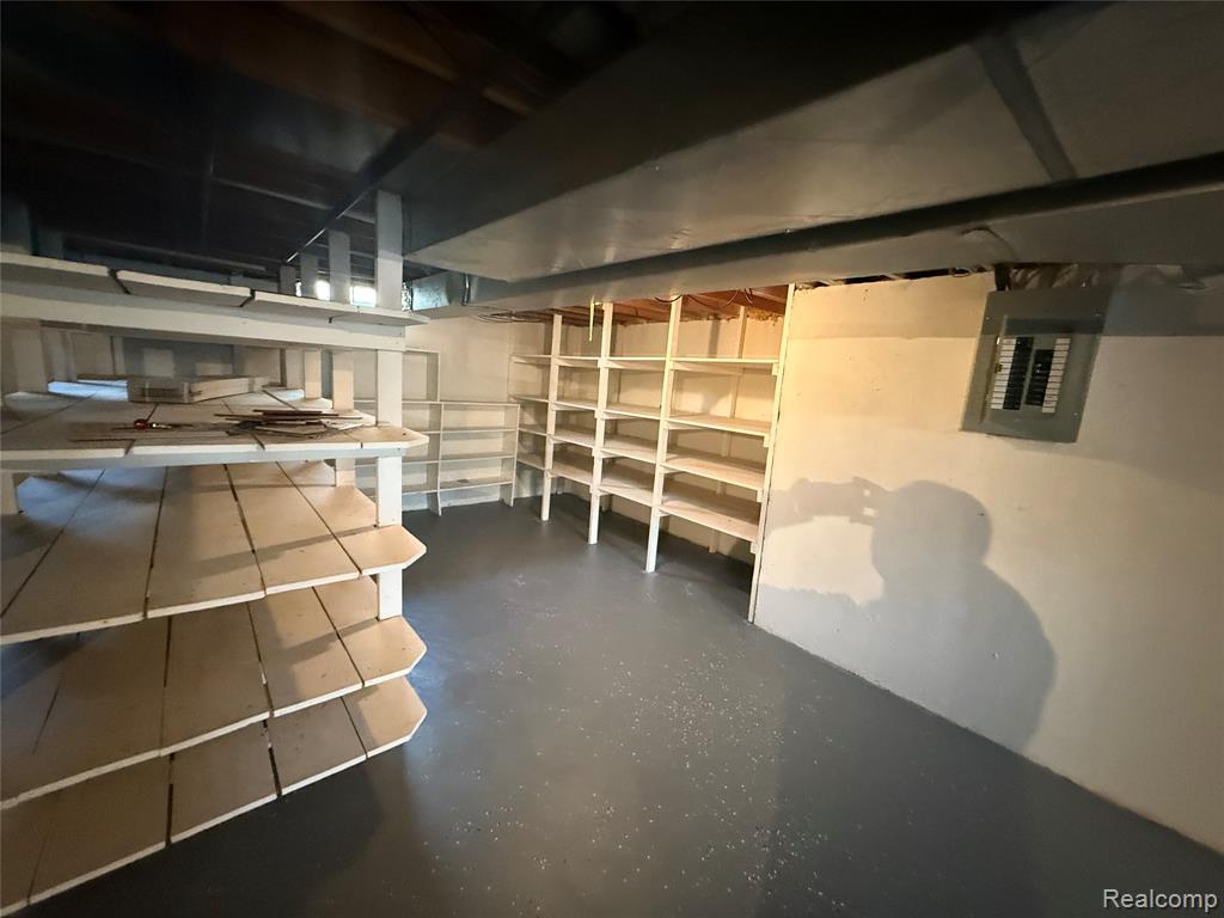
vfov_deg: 85.7
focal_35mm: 14
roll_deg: -3.6
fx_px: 495
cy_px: 459
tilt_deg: -10.6
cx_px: 612
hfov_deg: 102.1
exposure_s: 1/60
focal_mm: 2.22
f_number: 2.2
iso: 1250
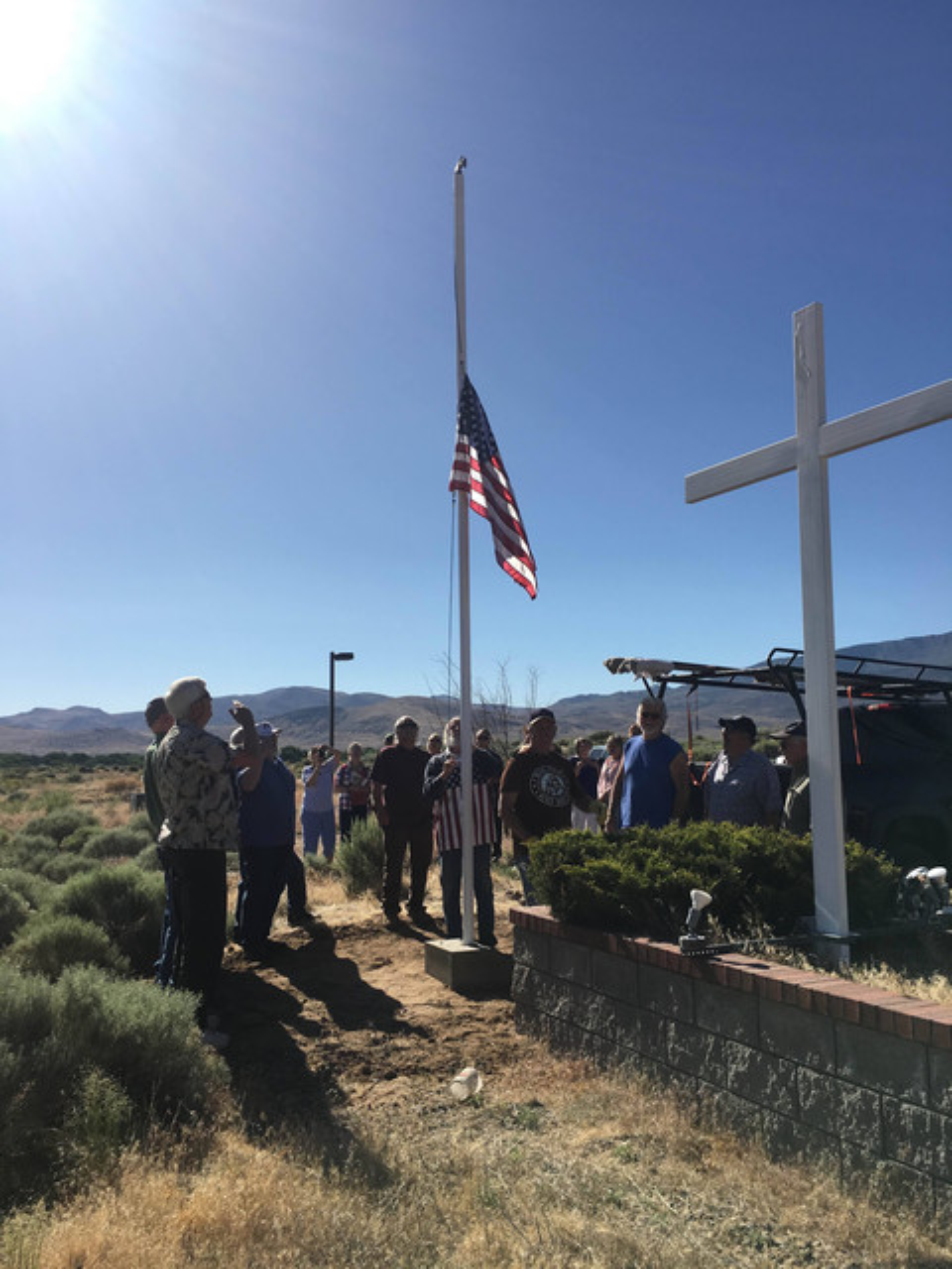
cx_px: 476
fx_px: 1063
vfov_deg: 61.7
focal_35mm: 29
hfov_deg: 48.2
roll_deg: +0.7
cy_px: 634
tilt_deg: +6.0
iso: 25
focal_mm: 4.15
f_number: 2.2
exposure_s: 1/2653
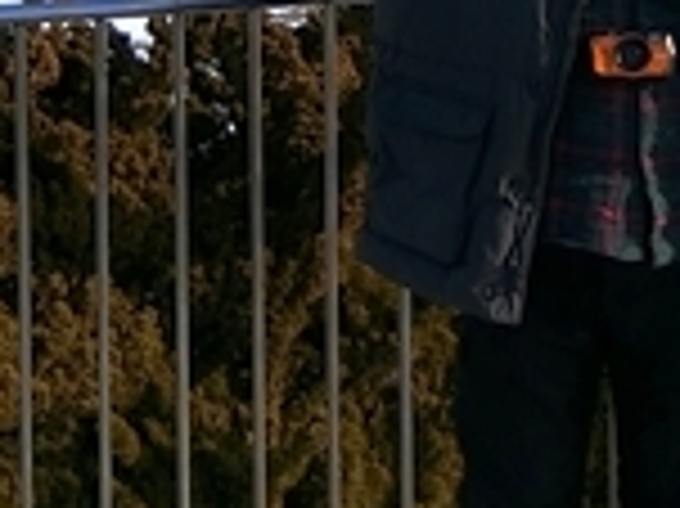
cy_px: -378
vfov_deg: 9.0
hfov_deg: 12.4
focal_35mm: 159
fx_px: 3121
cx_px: 468
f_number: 8.2
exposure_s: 1/160
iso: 80
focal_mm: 6.4
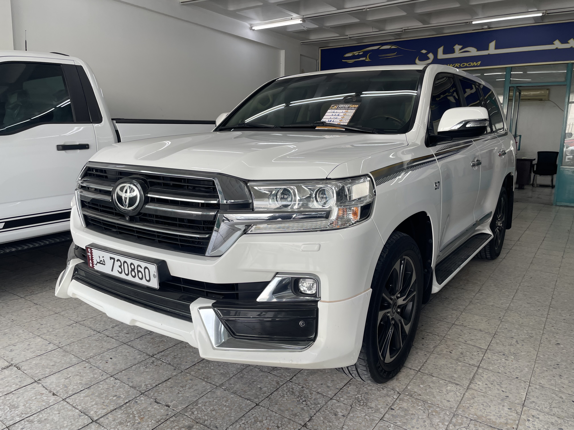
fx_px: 431
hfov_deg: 67.3
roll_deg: -0.2
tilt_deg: -9.4
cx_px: 287
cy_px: 215
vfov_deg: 53.1
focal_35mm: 26
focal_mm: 4.2
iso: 32
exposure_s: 1/197
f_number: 1.6
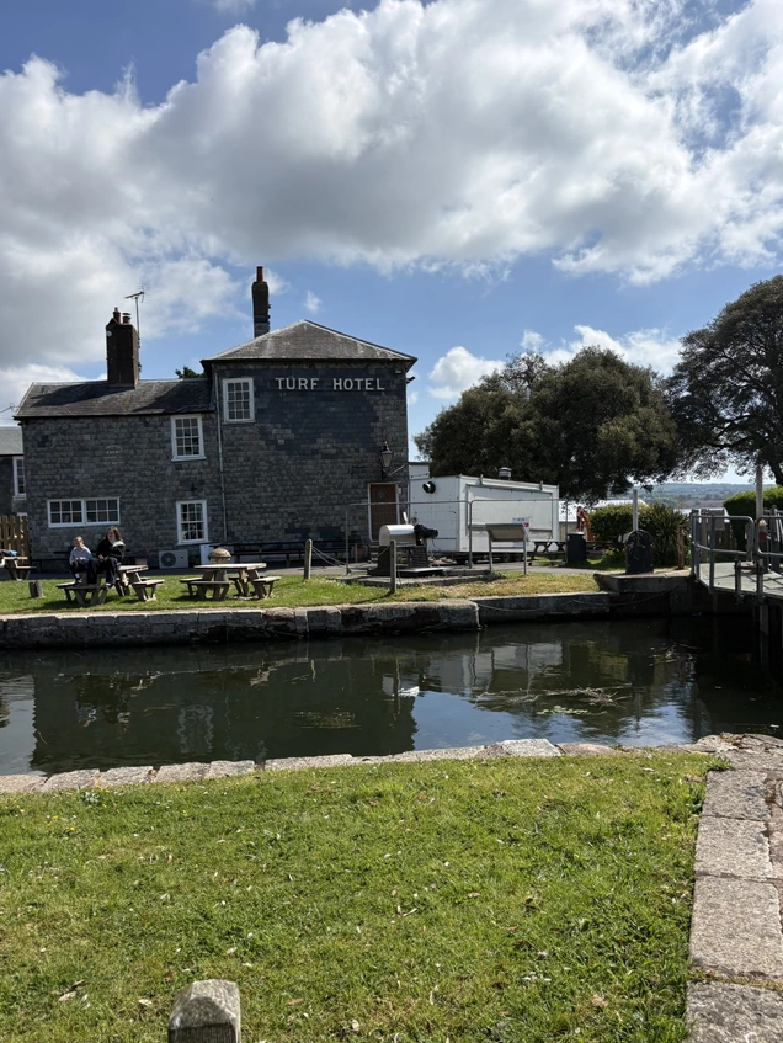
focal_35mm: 27
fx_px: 814
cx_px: 384
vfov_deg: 65.3
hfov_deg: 51.4
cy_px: 530
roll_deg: -1.1
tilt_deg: -1.1
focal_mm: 5.96
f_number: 1.6
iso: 50
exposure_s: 1/6329
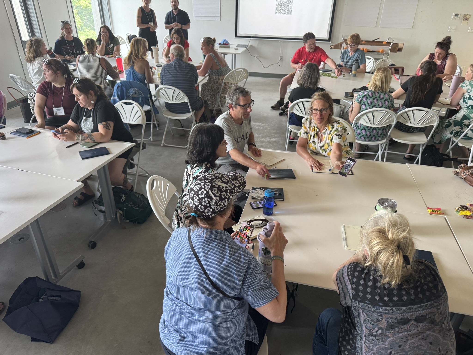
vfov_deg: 56.8
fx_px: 328
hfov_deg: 71.6
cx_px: 236
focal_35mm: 24
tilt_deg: -29.3
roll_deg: -1.1
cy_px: 178
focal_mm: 6.76
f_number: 1.78
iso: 200
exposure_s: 1/86
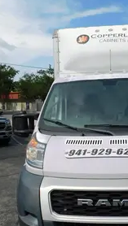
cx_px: 108
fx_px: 217
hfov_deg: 31.8
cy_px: 111
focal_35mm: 36
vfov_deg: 55.2
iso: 125
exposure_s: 1/500
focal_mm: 4
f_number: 6
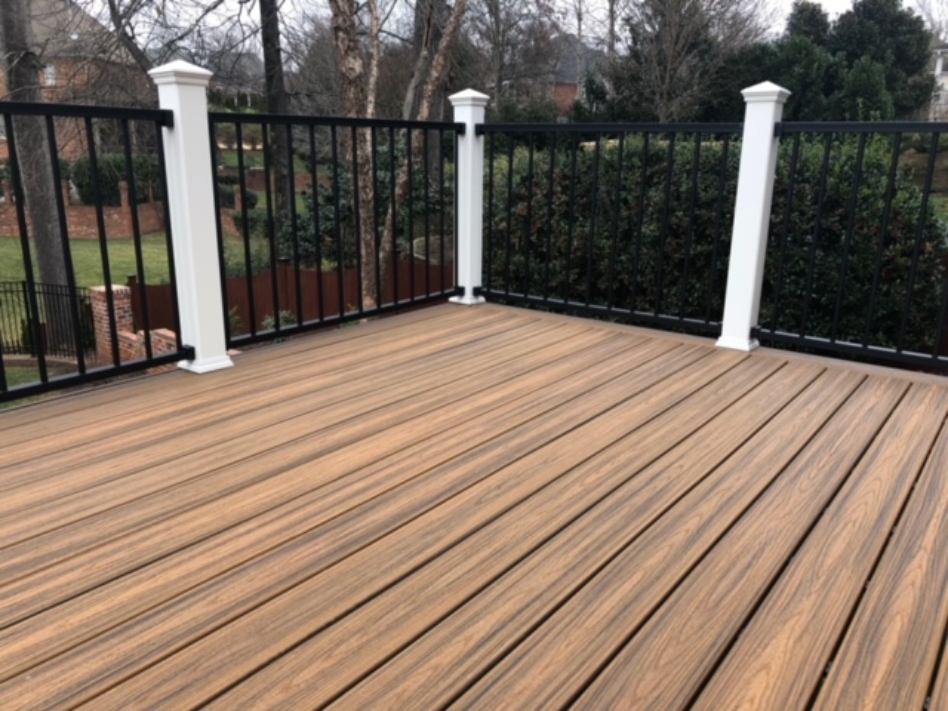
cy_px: 356
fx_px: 767
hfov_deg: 63.4
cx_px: 474
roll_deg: -2.0
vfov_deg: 49.7
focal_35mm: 28
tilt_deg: -14.5
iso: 25
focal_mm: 4
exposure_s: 1/120
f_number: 1.8
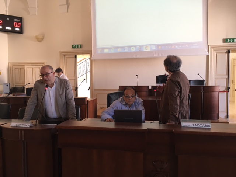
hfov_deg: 61.7
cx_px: 118
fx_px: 198
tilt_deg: -2.9
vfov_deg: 48.2
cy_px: 88
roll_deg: +0.5
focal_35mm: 29
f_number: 2.2
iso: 100
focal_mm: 4.15
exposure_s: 1/33
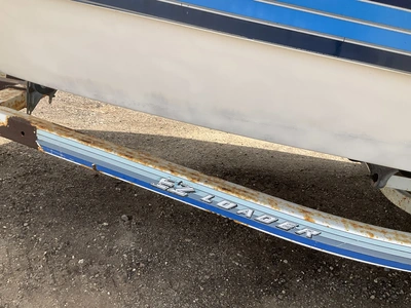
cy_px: 154
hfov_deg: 61.7
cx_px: 206
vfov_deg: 48.2
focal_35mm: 29
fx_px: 344
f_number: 1.8
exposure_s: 1/759
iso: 25
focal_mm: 3
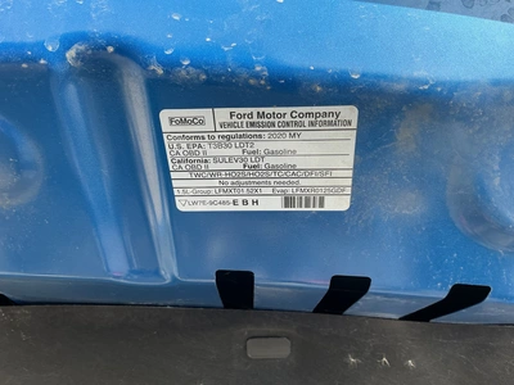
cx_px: 257
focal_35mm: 28
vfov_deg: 49.7
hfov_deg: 63.4
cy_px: 192
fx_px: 416
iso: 25
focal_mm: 3
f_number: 1.8
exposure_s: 1/183
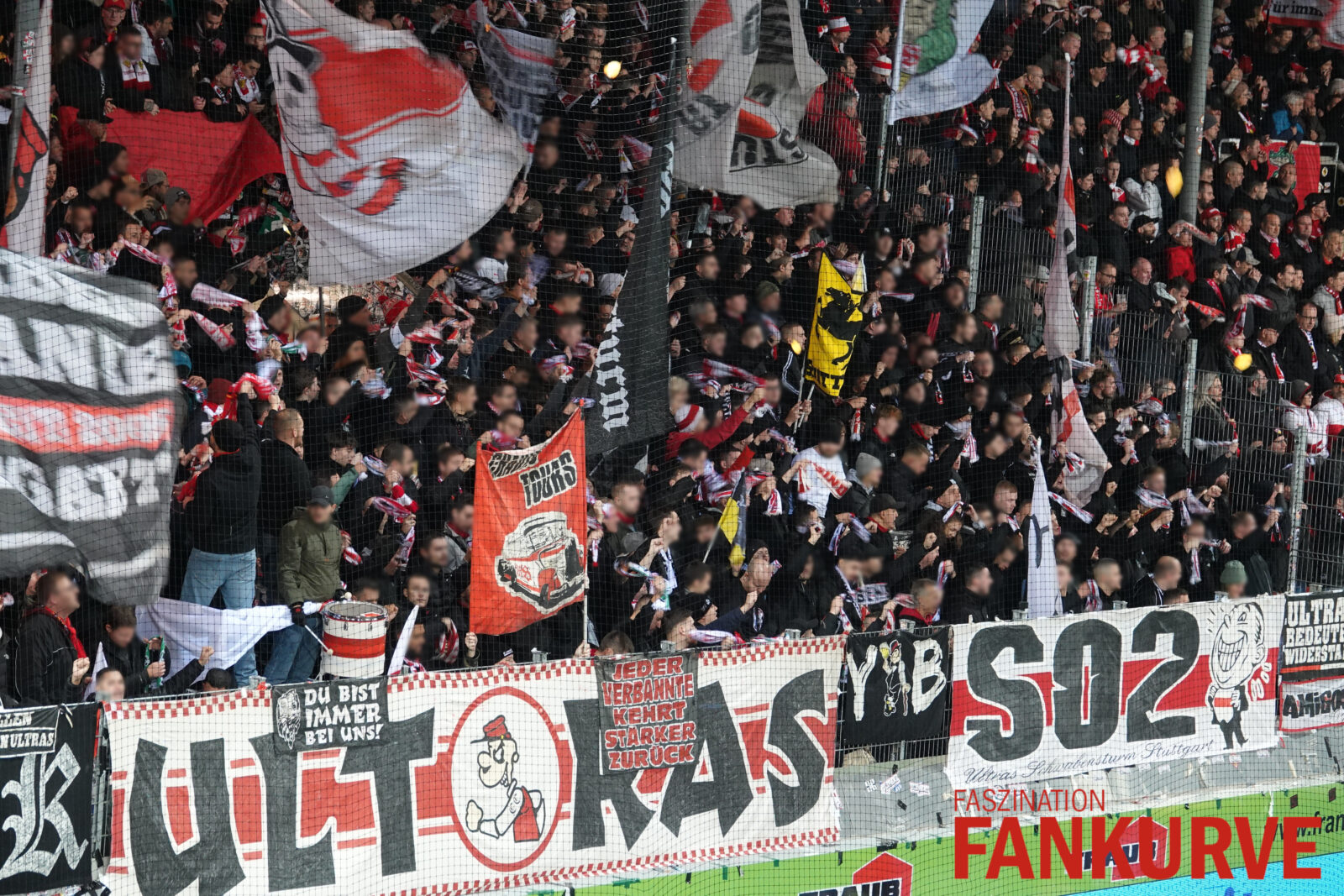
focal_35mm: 135
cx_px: 672
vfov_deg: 10.2
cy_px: 448
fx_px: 5040
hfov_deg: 15.2
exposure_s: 1/50
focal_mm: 49.51
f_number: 4
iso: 800
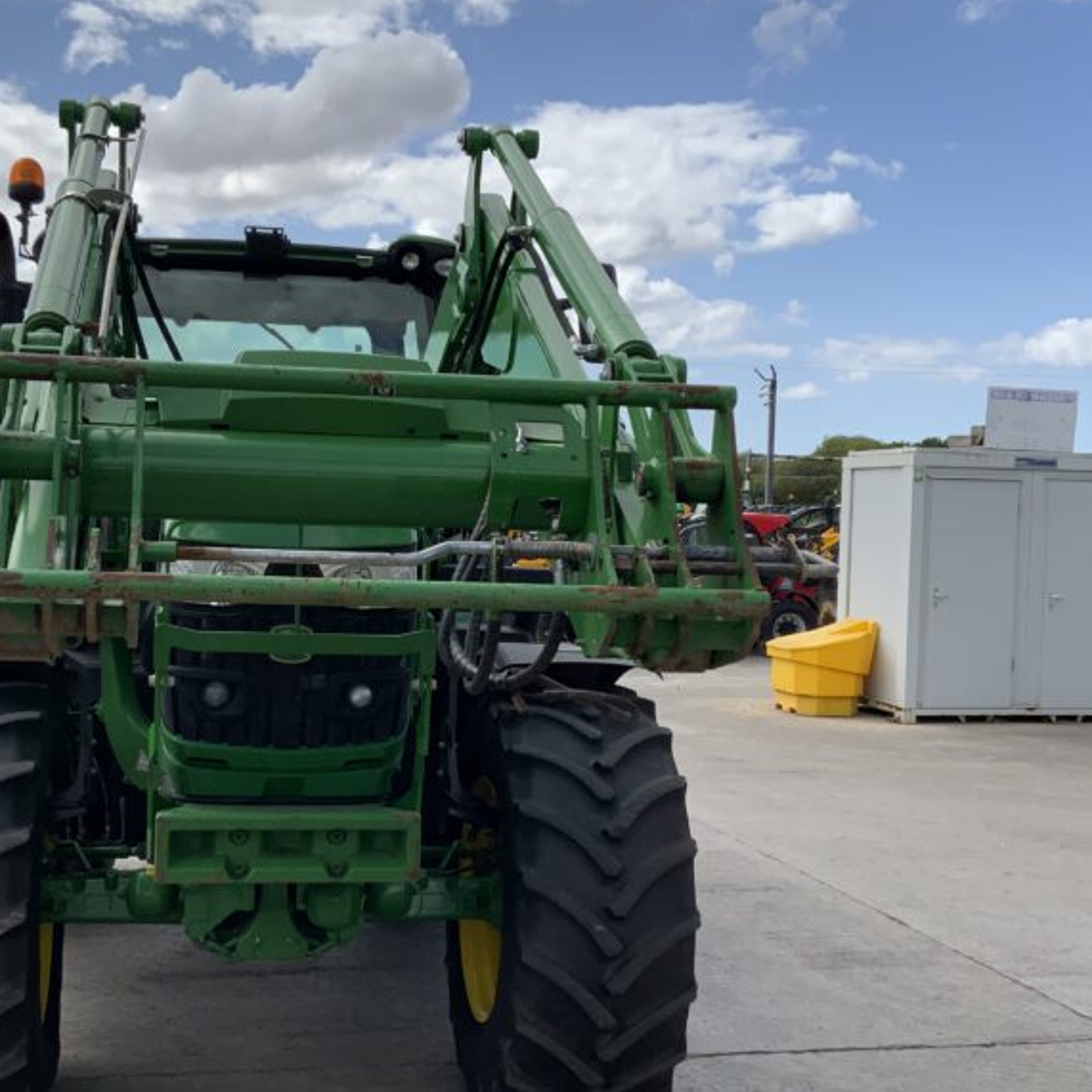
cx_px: 415
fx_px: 1642
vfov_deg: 36.8
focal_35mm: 46
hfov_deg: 36.6
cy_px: 604
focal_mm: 3
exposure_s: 1/1912
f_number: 1.8
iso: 16
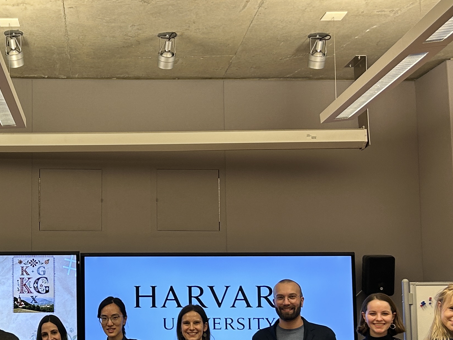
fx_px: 838
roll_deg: +0.1
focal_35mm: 64
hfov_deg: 29.3
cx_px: 69
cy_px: 234
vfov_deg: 22.8
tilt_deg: +5.8
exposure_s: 1/60
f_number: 1.5
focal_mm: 5.7
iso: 80
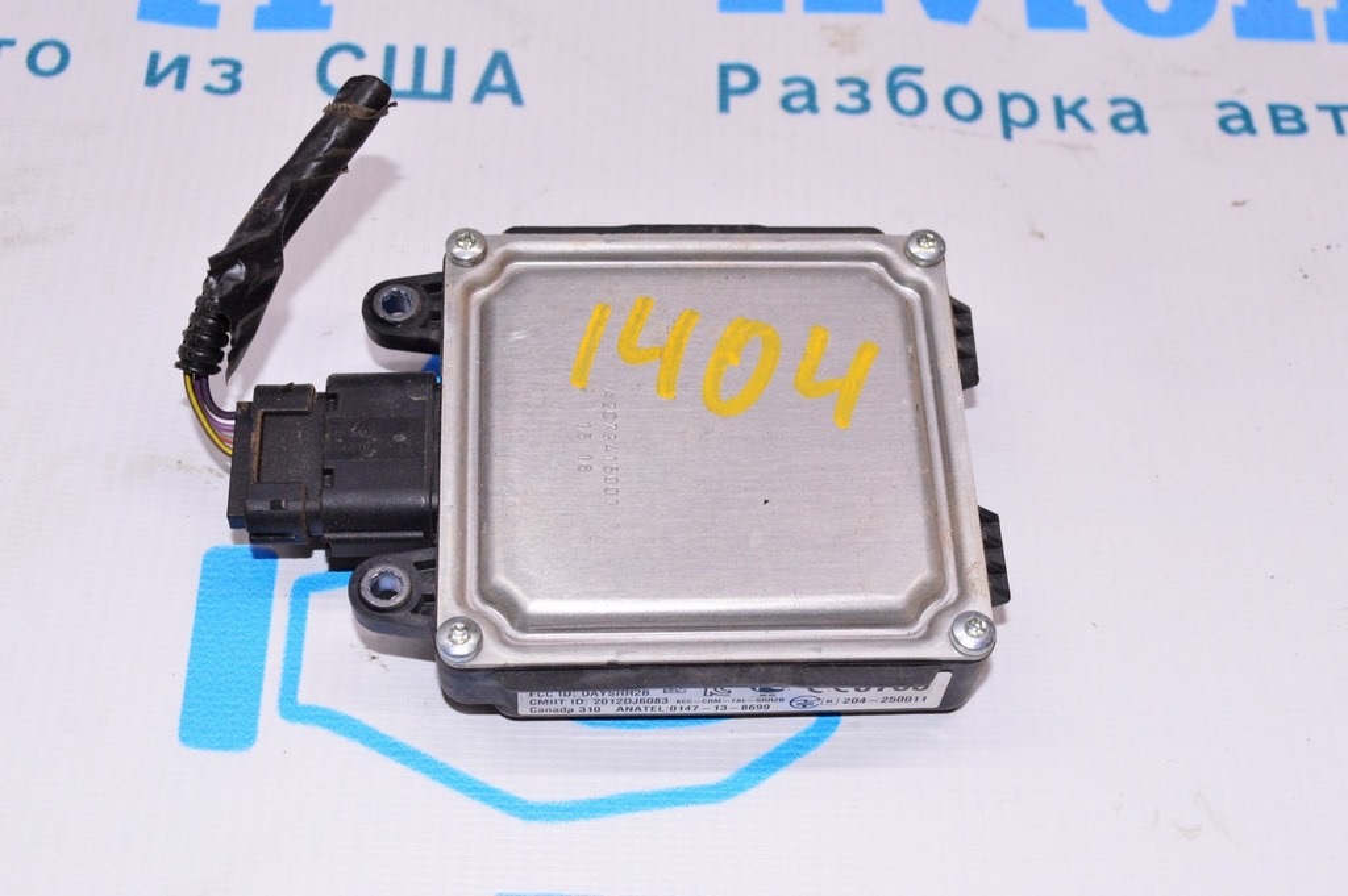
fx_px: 2020
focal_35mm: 54
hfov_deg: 36.9
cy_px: 448
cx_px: 674
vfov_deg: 25.0
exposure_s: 1/125
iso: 1600
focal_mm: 36
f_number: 8
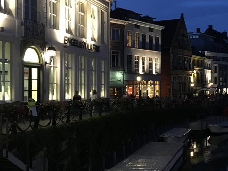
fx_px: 342
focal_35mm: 52
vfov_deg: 28.0
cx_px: 178
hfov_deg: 35.8
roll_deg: +0.0
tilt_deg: +0.3
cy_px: 87
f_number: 2.2
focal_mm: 4.15
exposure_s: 1/17
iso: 320
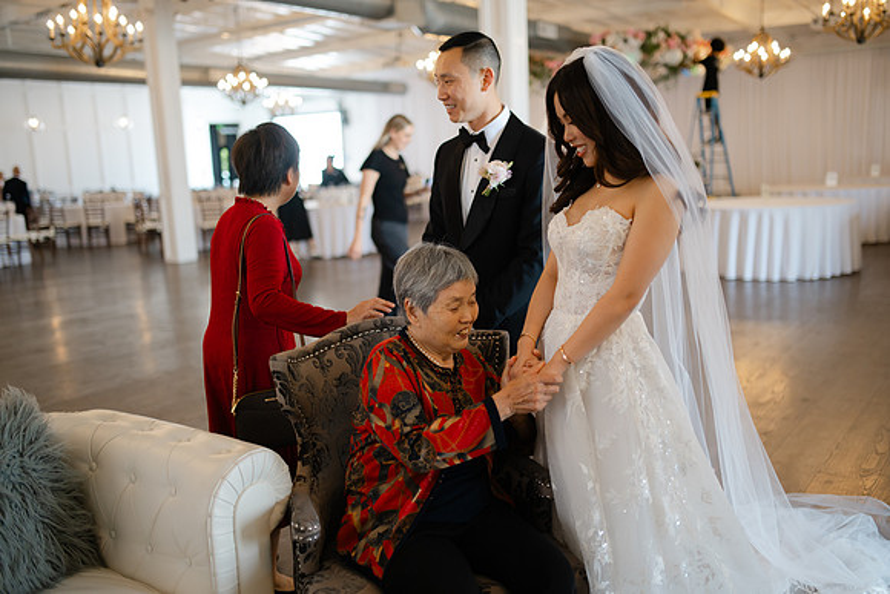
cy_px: 297
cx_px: 445
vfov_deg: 37.9
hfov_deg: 54.4
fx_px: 865
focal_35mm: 35
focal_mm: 35
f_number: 1.4
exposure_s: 1/160
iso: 400
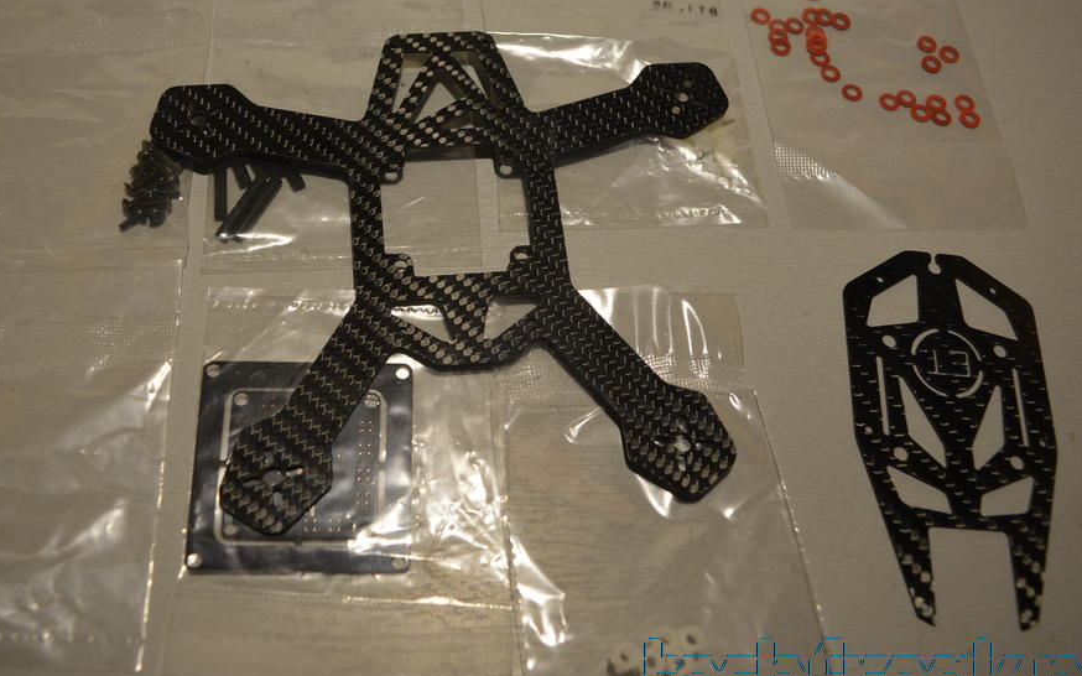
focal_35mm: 35
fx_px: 1032
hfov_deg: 55.3
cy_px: 323
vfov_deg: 36.3
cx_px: 495
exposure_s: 1/100
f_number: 5
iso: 400
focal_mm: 20
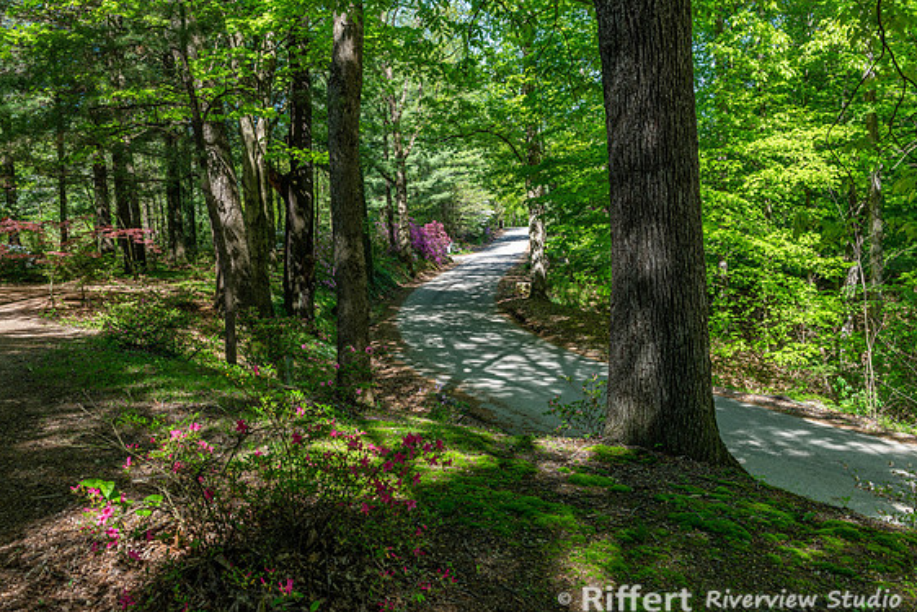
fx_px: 815
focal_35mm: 32
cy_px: 313
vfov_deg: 41.1
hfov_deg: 58.7
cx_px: 449
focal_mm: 31
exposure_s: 1/160
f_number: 8
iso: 320
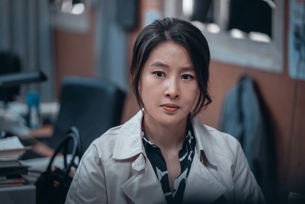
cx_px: 152
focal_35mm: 143
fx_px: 1211
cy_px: 102
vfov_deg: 9.6
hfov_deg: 14.3
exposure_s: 1/125
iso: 3200
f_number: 2.8
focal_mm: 143
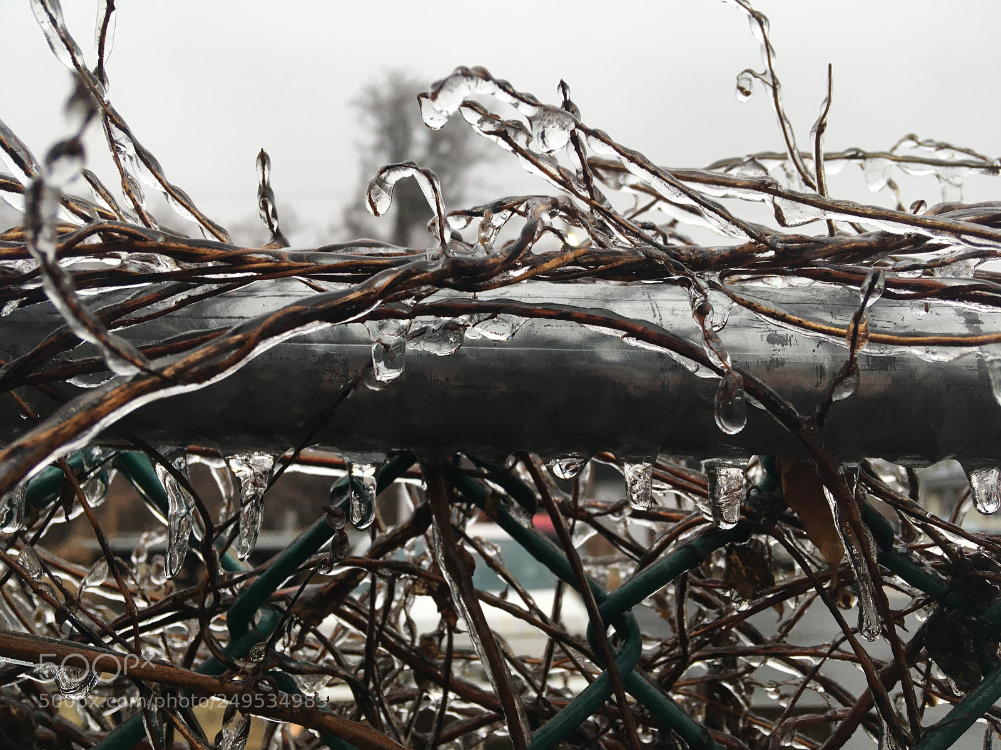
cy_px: 375
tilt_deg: +10.9
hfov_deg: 61.7
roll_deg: +1.5
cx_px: 500
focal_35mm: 29
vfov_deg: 48.2
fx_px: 839
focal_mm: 4.15
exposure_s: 1/40
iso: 25
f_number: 2.2
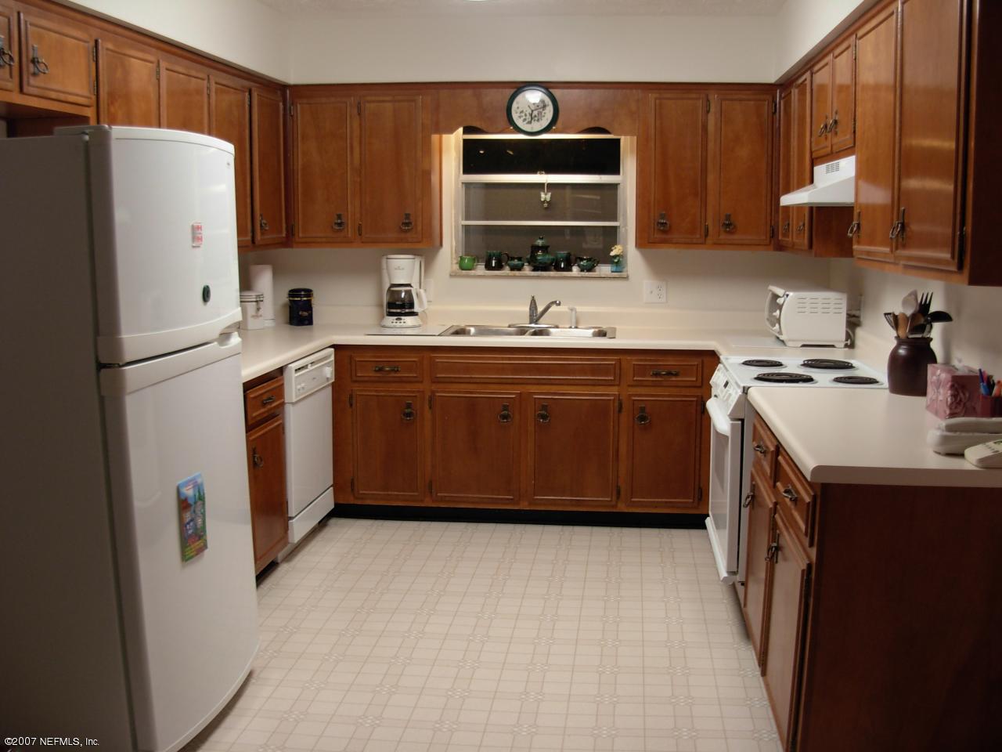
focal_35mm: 38
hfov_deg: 49.0
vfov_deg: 37.7
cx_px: 501
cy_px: 376
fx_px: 1100
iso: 79
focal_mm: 6.3
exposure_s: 1/7.3
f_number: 2.9
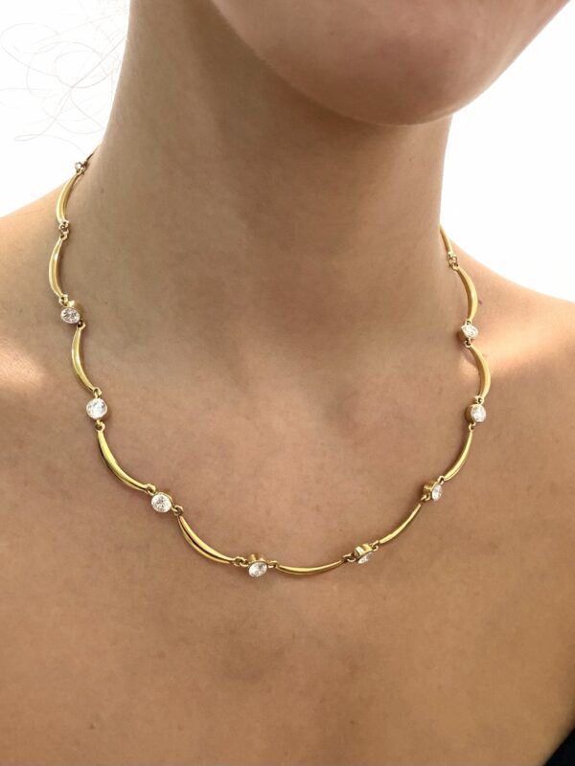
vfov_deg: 60.0
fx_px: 664
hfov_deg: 46.8
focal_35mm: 30
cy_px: 383
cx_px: 288
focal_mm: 2.71
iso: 160
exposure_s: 1/50
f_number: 1.9
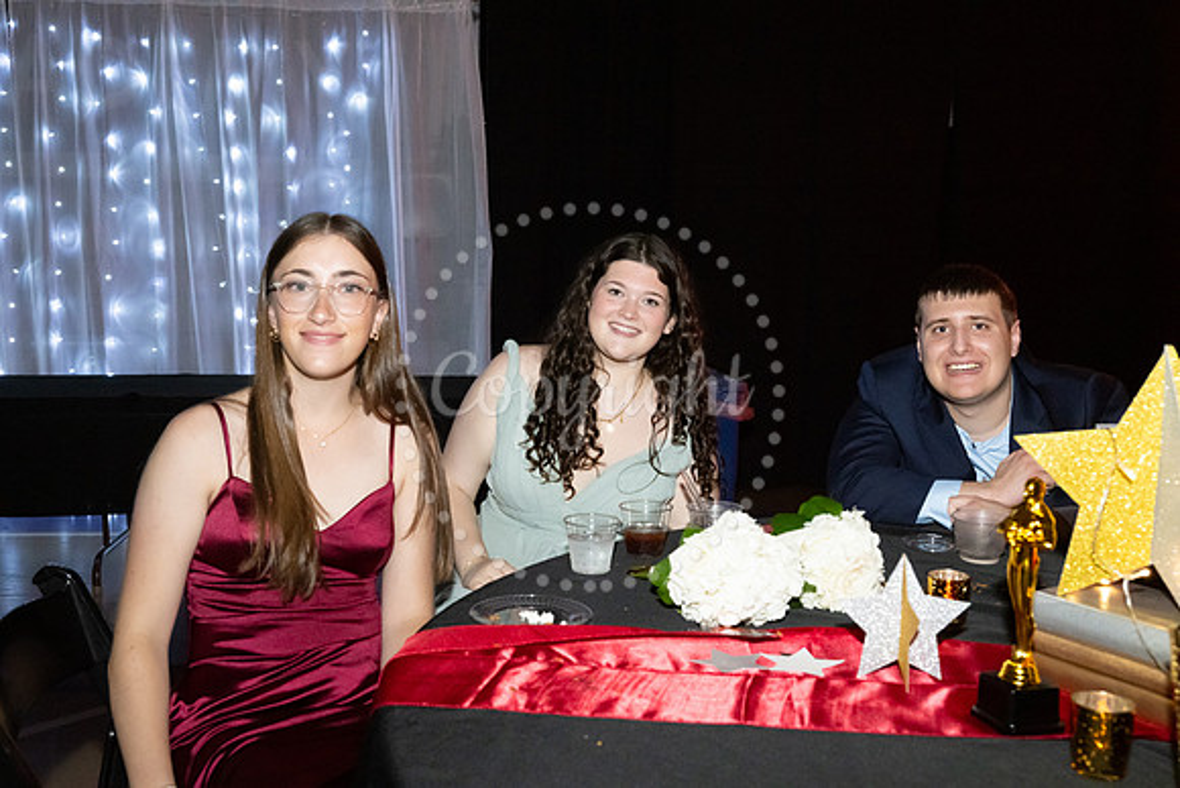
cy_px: 394
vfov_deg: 37.9
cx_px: 590
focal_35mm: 35
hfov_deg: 54.4
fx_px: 1147
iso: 6400
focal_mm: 35
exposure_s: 1/100
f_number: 5.6
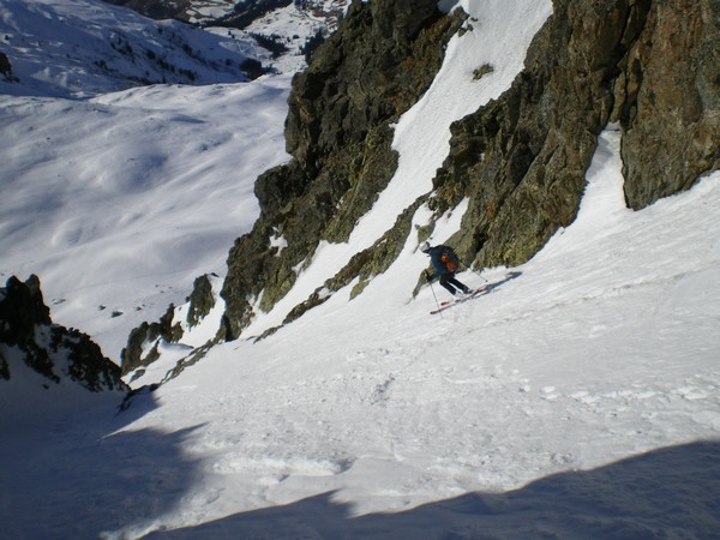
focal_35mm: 38
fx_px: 790
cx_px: 360
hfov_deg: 49.0
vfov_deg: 37.7
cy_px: 270
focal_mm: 6.3
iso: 64
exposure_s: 1/1000
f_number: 4.6
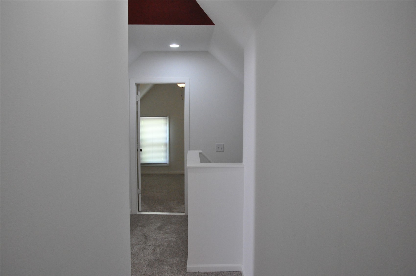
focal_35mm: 32
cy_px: 138
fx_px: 364
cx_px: 208
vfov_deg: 41.6
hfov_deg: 59.6
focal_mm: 21
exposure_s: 1/200
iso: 3200
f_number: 7.1
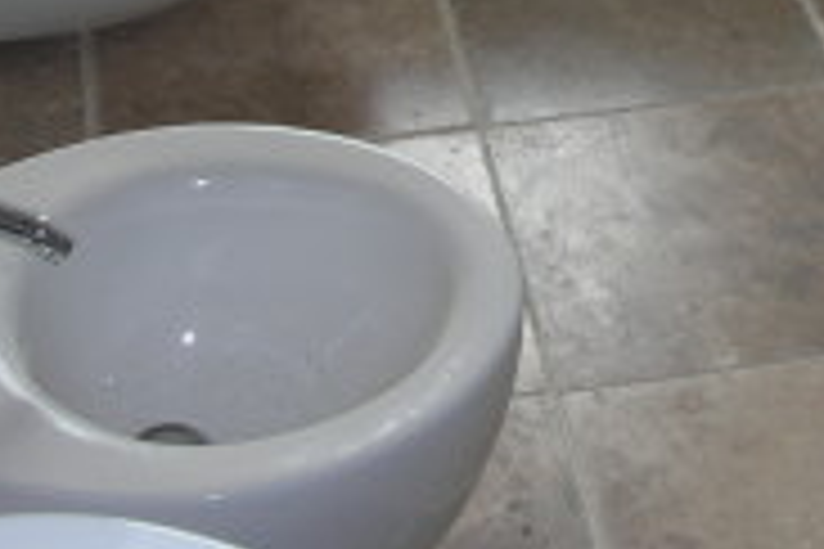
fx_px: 2334
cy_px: -238
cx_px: 486
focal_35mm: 102
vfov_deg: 12.8
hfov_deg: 20.0
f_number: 3
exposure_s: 1/30
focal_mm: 5.8
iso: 50
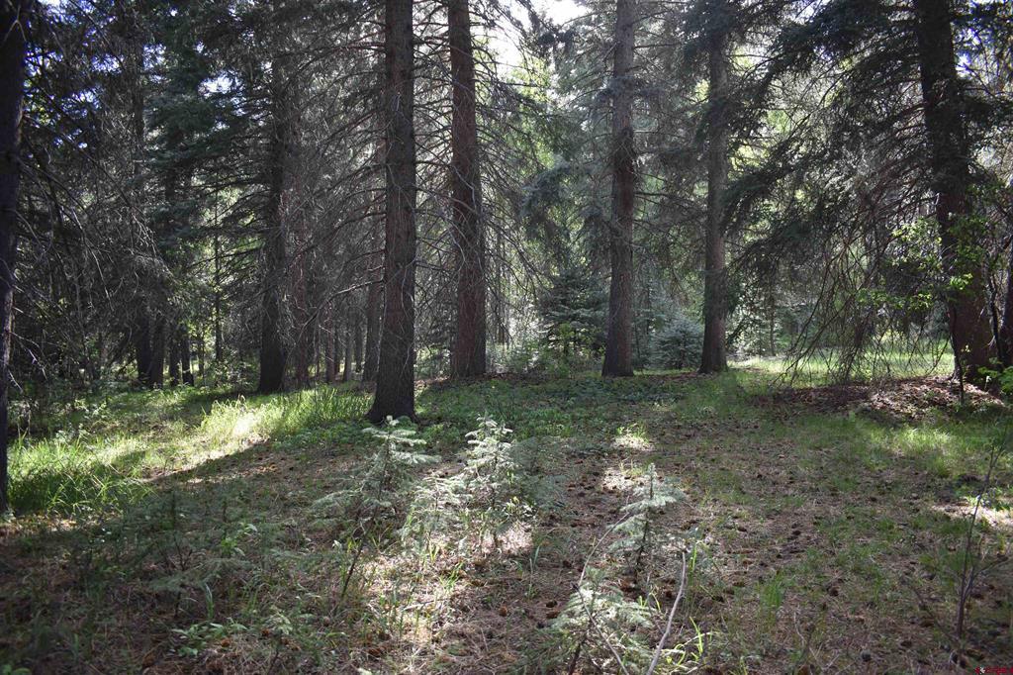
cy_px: 338
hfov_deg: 67.4
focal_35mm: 27
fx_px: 759
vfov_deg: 47.9
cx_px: 506
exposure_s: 1/250
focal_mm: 18
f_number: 3.5
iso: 400
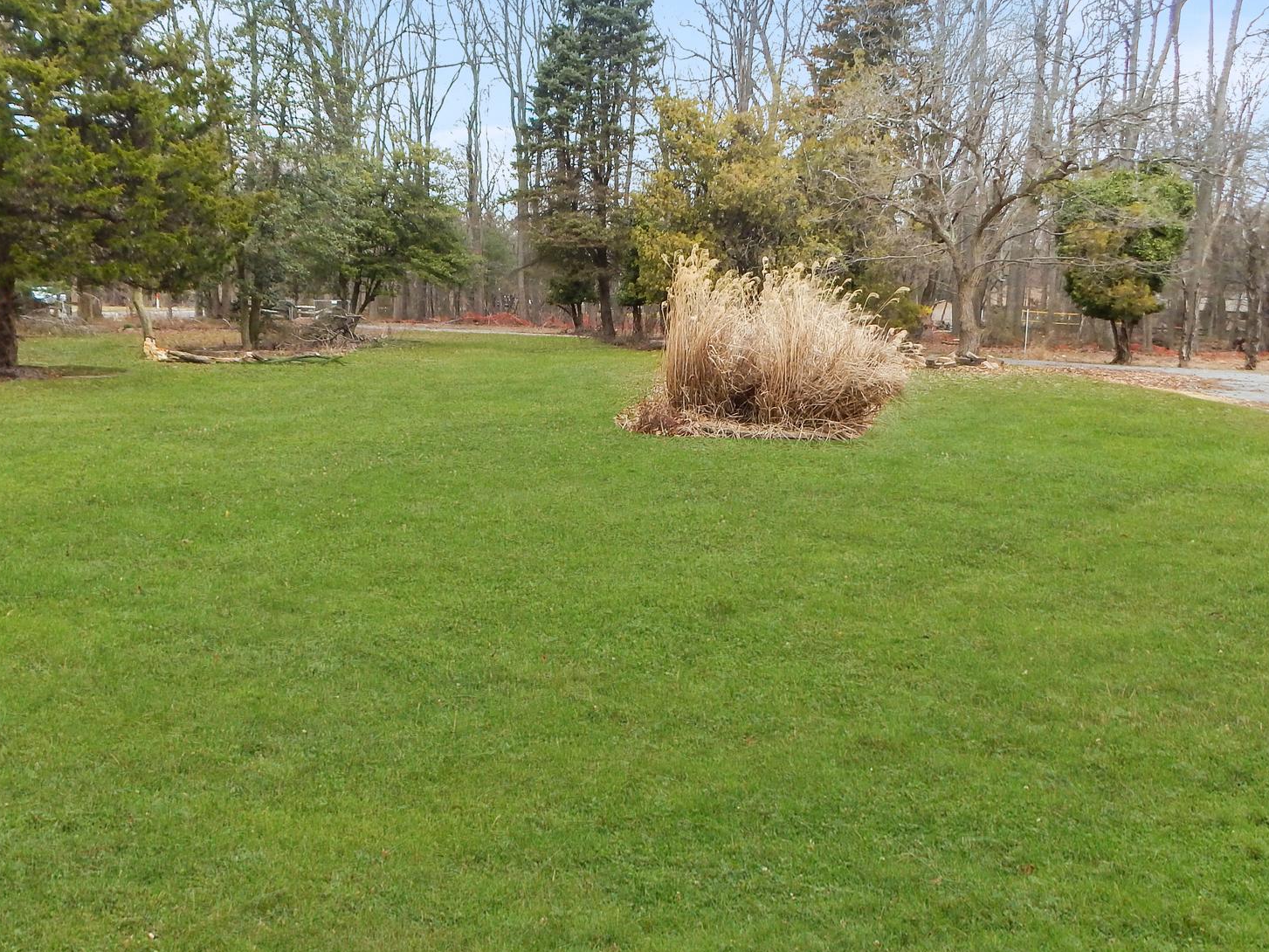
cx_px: 495
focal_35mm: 31
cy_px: 445
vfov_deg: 45.4
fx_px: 1137
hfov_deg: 57.8
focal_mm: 4
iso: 125
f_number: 3
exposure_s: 1/320
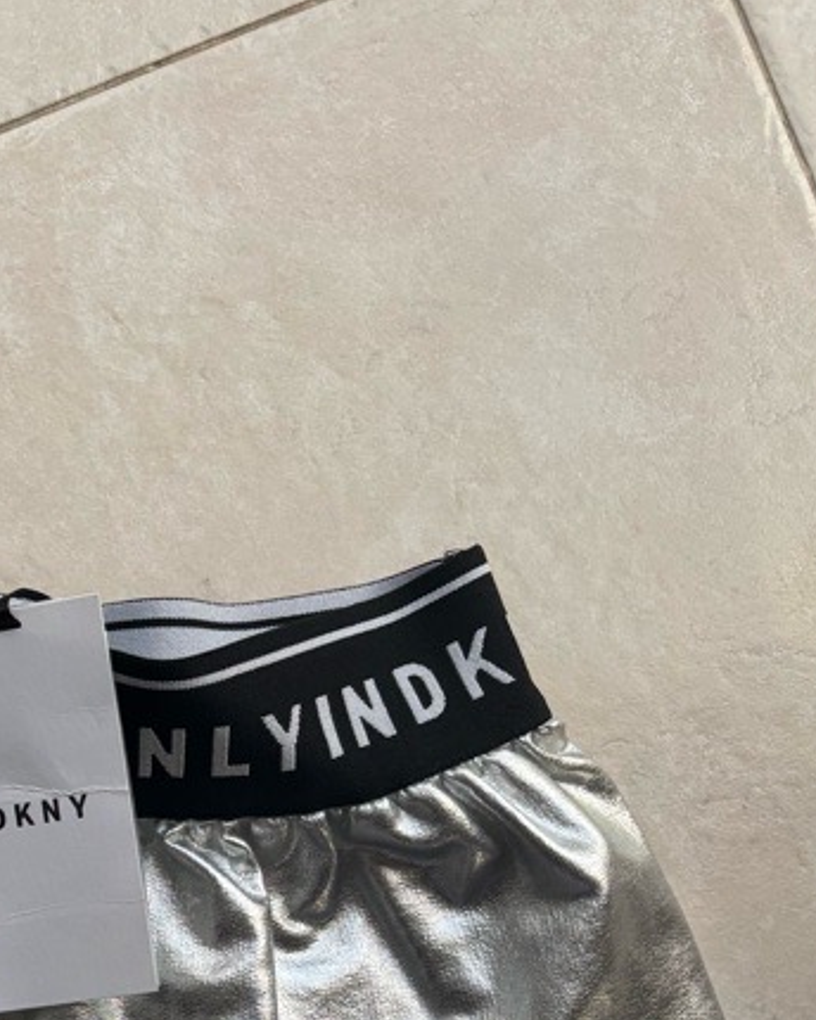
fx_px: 1781
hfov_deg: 24.3
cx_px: -47
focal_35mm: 59
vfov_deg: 28.8
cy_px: 1139
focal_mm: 5.96
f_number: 1.6
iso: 50
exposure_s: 1/448
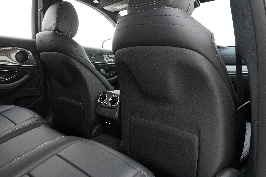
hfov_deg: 67.4
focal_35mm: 27
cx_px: 133
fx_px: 199
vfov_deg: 47.9
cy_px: 88
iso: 1000
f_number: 7.1
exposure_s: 1/20
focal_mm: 18
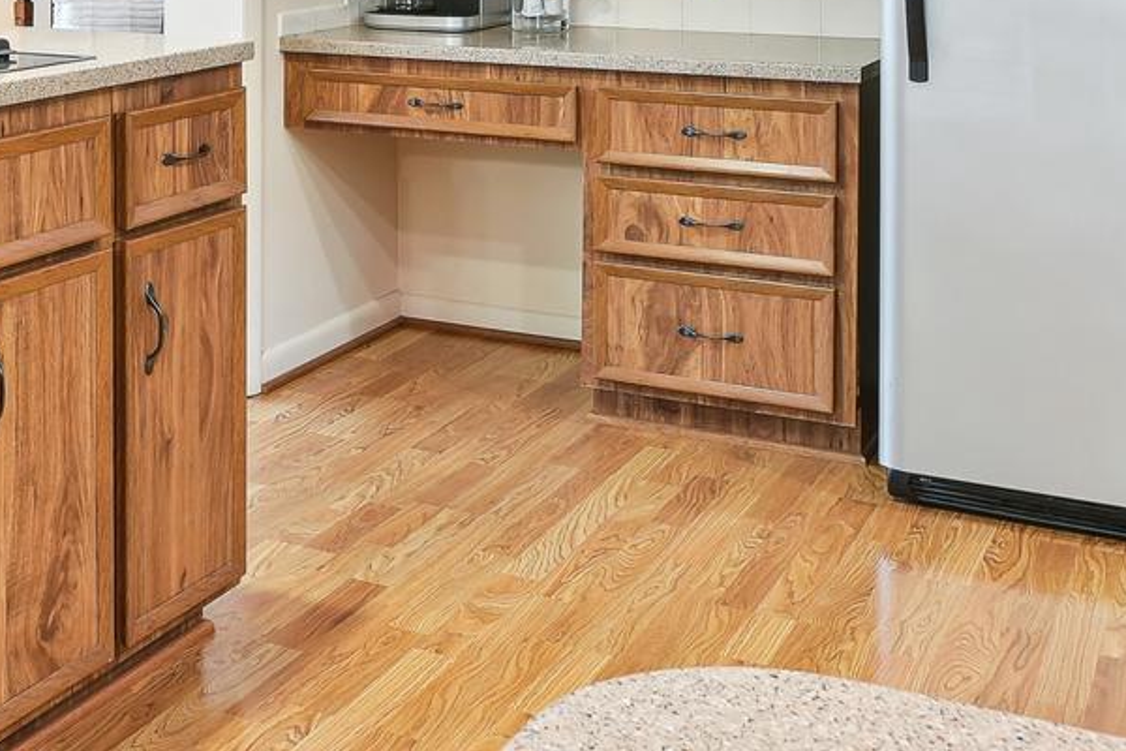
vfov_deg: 21.8
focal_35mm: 58
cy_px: -129
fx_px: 1814
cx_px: 94
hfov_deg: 32.6
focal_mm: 17
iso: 160
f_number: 8
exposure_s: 1/1.25
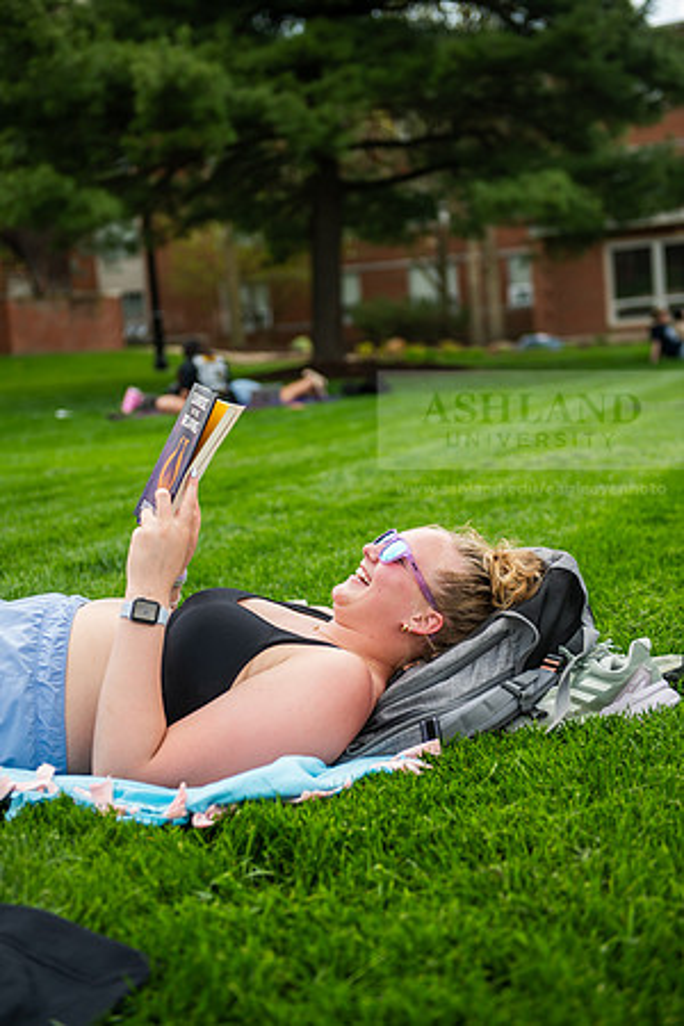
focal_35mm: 56
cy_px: 513
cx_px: 342
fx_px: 1596
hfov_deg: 24.2
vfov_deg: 35.6
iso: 80
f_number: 3.2
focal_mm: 56
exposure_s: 1/320
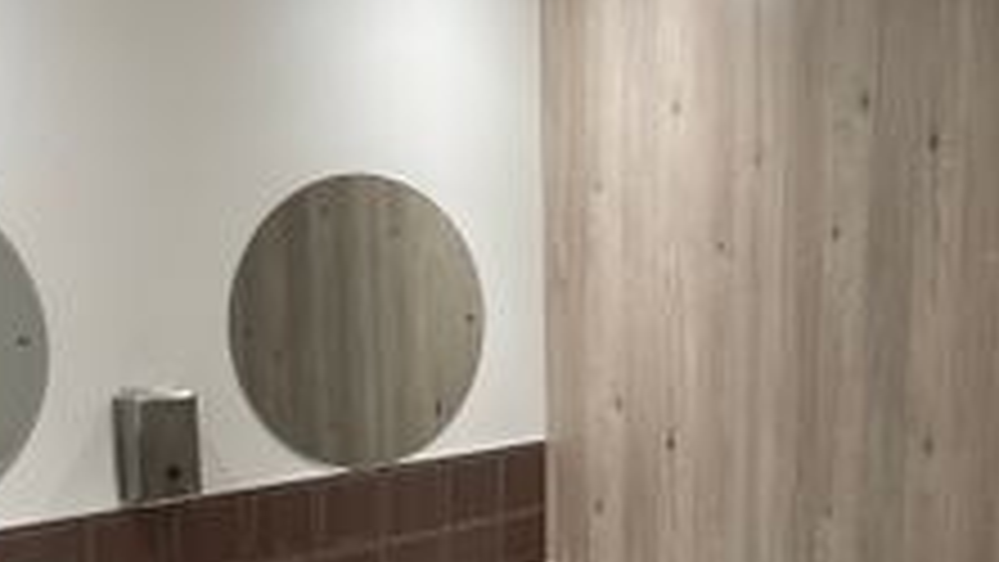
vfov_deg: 23.2
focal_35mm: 51
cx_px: 832
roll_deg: -1.6
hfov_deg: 38.7
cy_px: 450
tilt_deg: -10.3
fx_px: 1351
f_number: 1.6
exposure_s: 1/50
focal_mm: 4.2
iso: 80
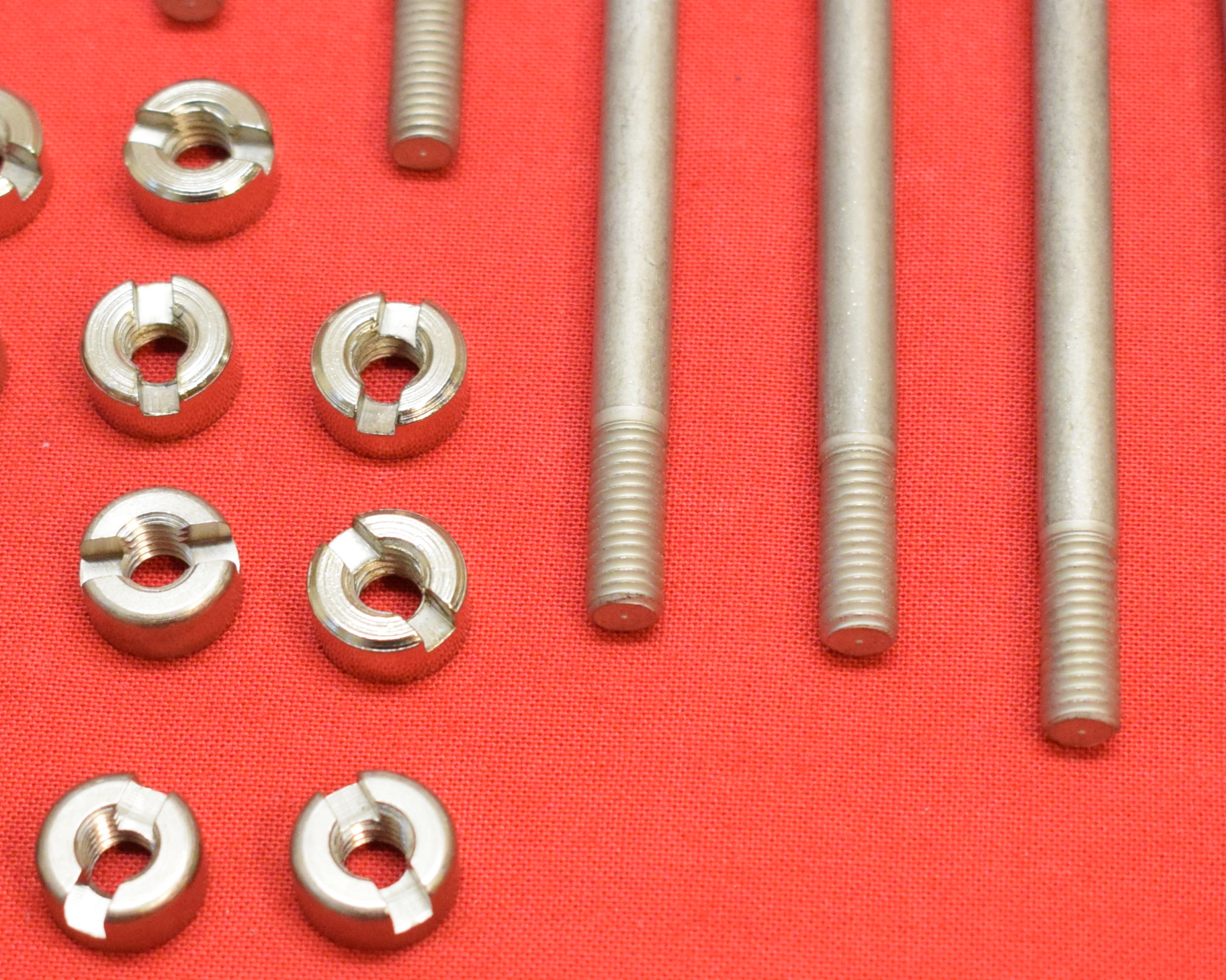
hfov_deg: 17.3
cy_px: 508
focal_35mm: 111
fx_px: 4028
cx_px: 465
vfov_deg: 13.9
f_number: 5
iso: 2000
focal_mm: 32
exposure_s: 1/125
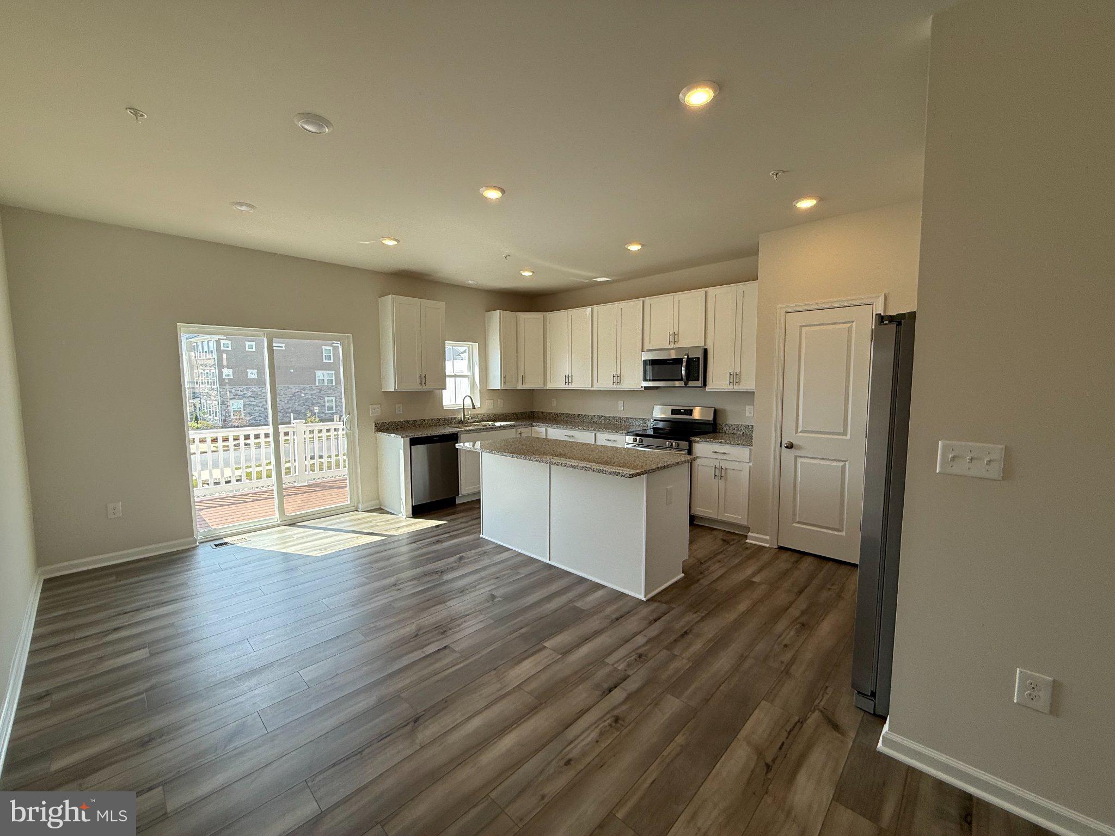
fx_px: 451
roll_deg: +0.8
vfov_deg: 85.7
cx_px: 558
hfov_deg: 102.1
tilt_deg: -4.5
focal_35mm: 14
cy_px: 418
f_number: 2.2
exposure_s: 1/257
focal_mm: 2.22
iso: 64
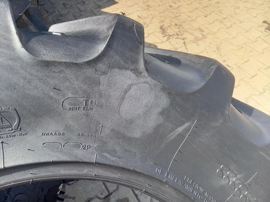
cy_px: 101
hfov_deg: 69.4
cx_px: 135
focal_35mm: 25
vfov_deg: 54.9
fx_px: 195
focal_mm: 4.65
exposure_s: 1/276
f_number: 1.8
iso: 50
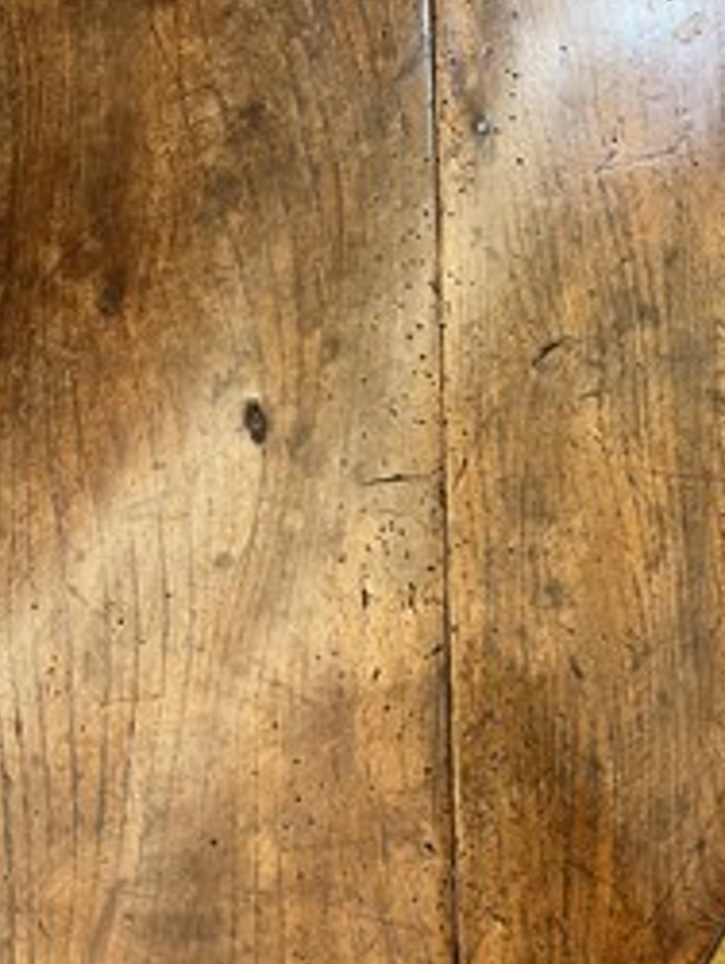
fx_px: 1115
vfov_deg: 46.5
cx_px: 467
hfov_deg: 35.8
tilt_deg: -74.7
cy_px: 378
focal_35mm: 40
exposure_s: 1/50
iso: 160
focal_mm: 5.1
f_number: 1.6
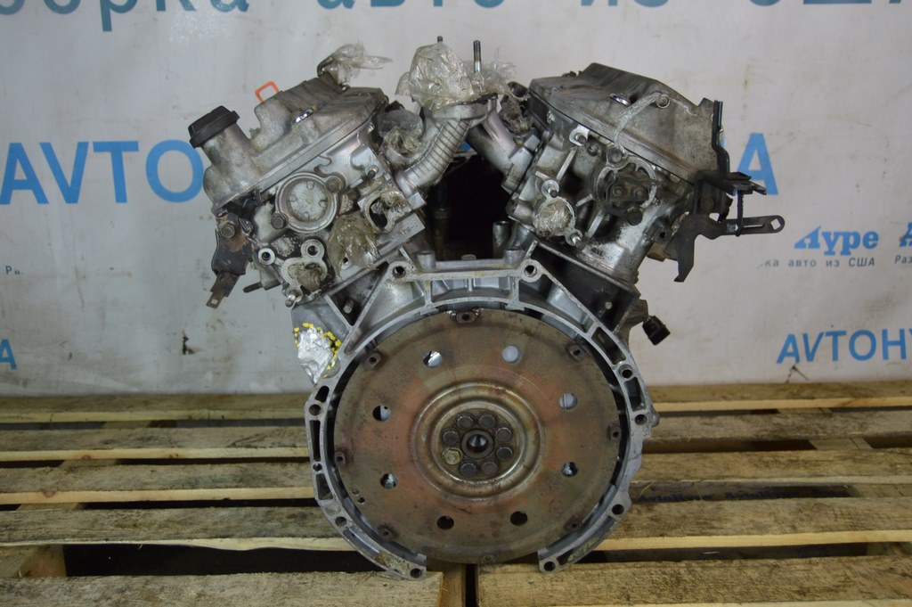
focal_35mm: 33
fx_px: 835
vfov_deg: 39.9
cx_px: 456
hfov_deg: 57.3
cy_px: 304
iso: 400
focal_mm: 22
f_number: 4
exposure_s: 1/60
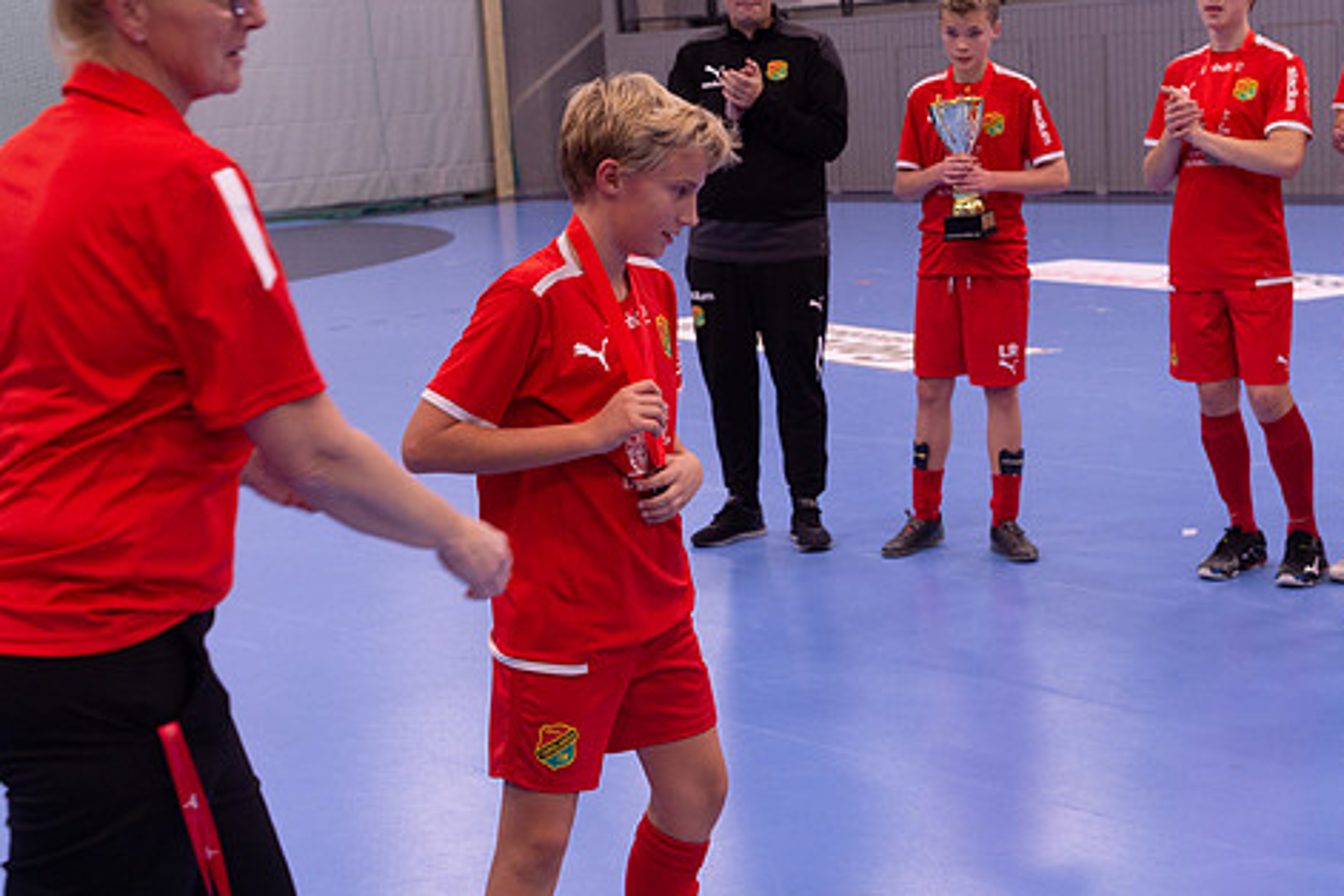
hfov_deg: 31.4
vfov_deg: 21.2
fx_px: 2389
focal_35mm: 64
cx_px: 636
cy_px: 516
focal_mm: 52
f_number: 3.5
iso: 1800
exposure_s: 1/200
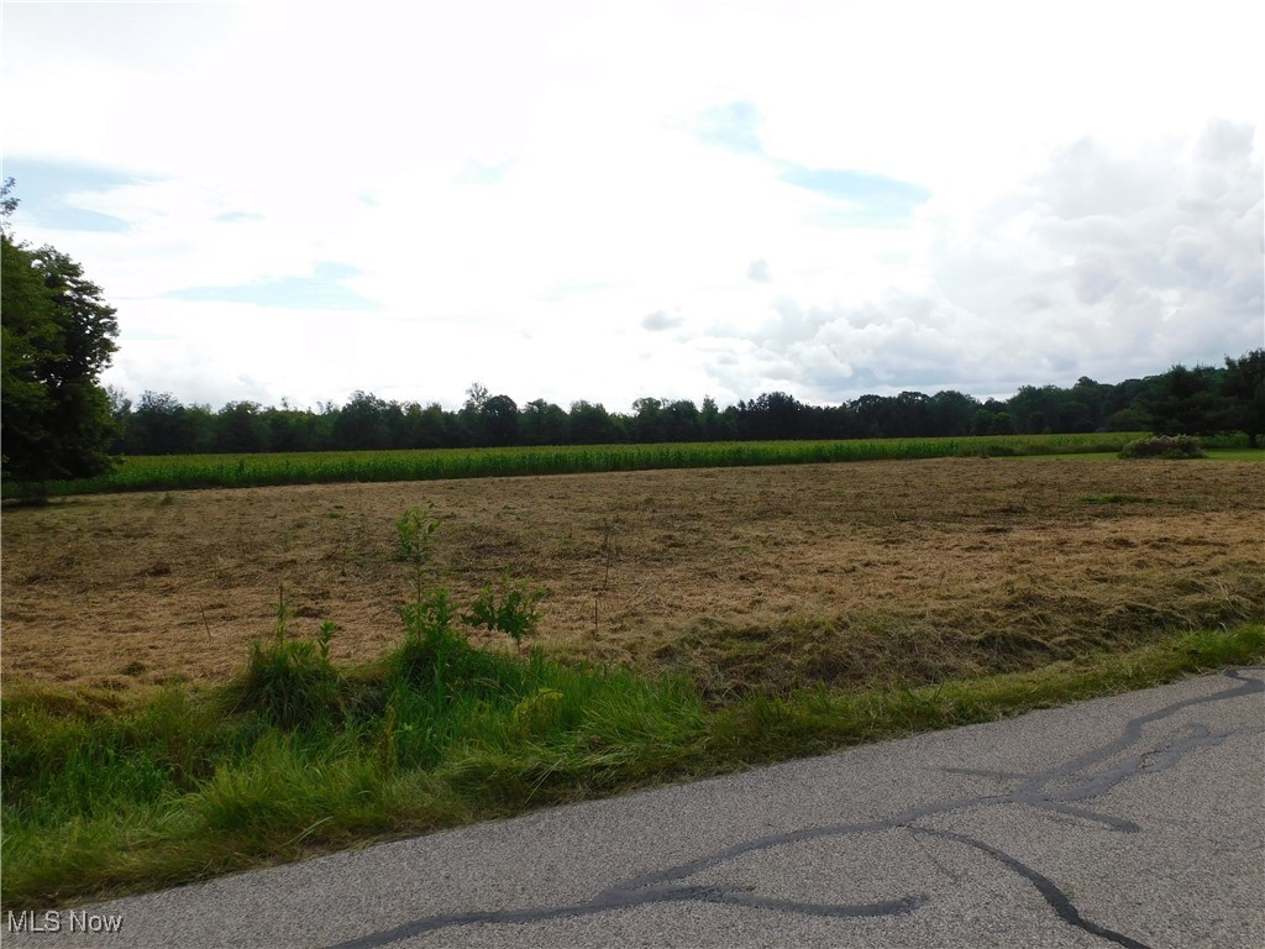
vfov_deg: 56.8
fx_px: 877
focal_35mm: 24
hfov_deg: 71.6
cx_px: 632
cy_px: 474
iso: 125
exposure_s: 1/1000
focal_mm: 4.3
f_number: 3.3
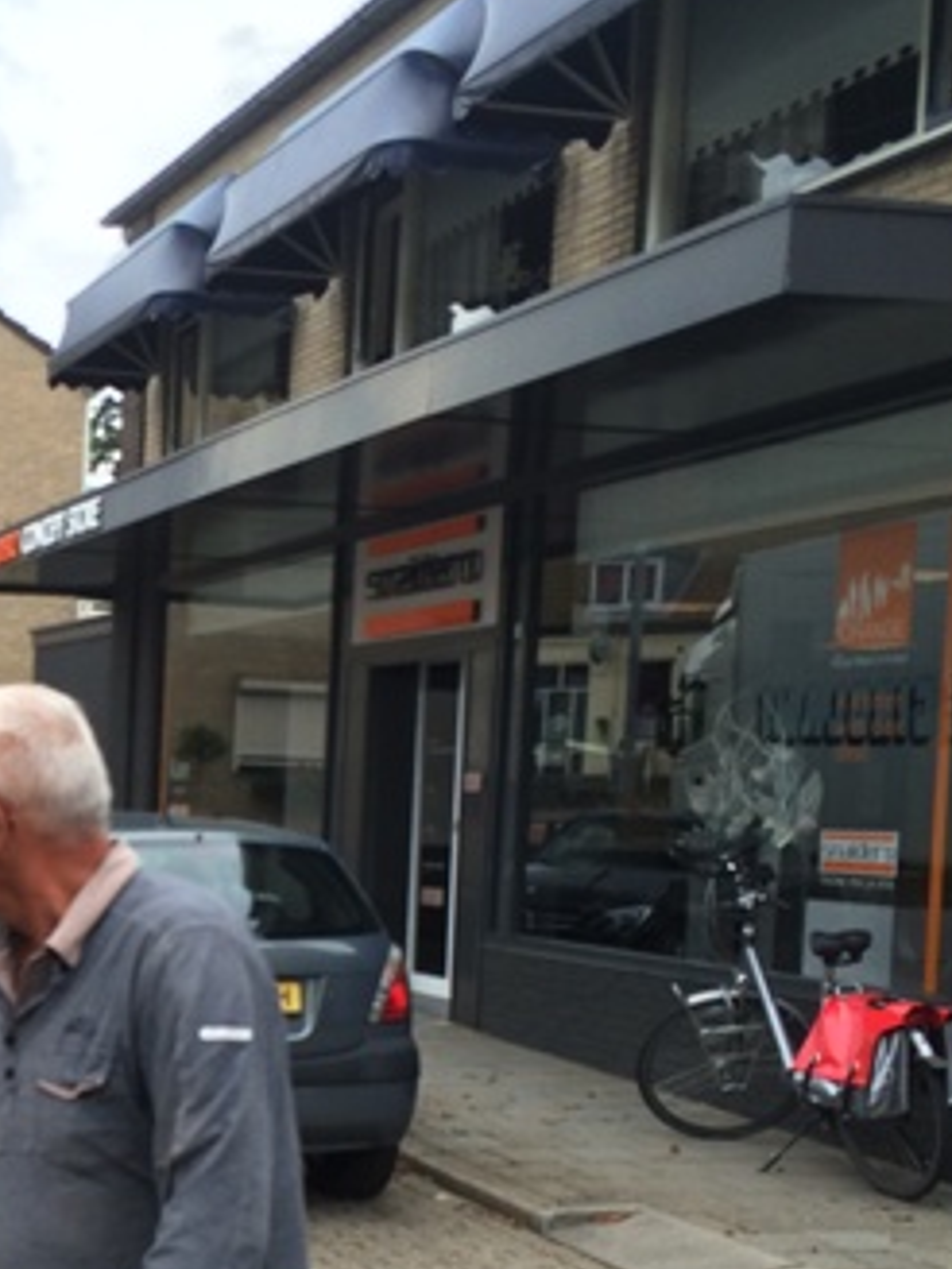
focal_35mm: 64
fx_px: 2347
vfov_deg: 29.9
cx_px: -112
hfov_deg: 21.7
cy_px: 911
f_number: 2.2
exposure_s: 1/507
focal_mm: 4.12
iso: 32
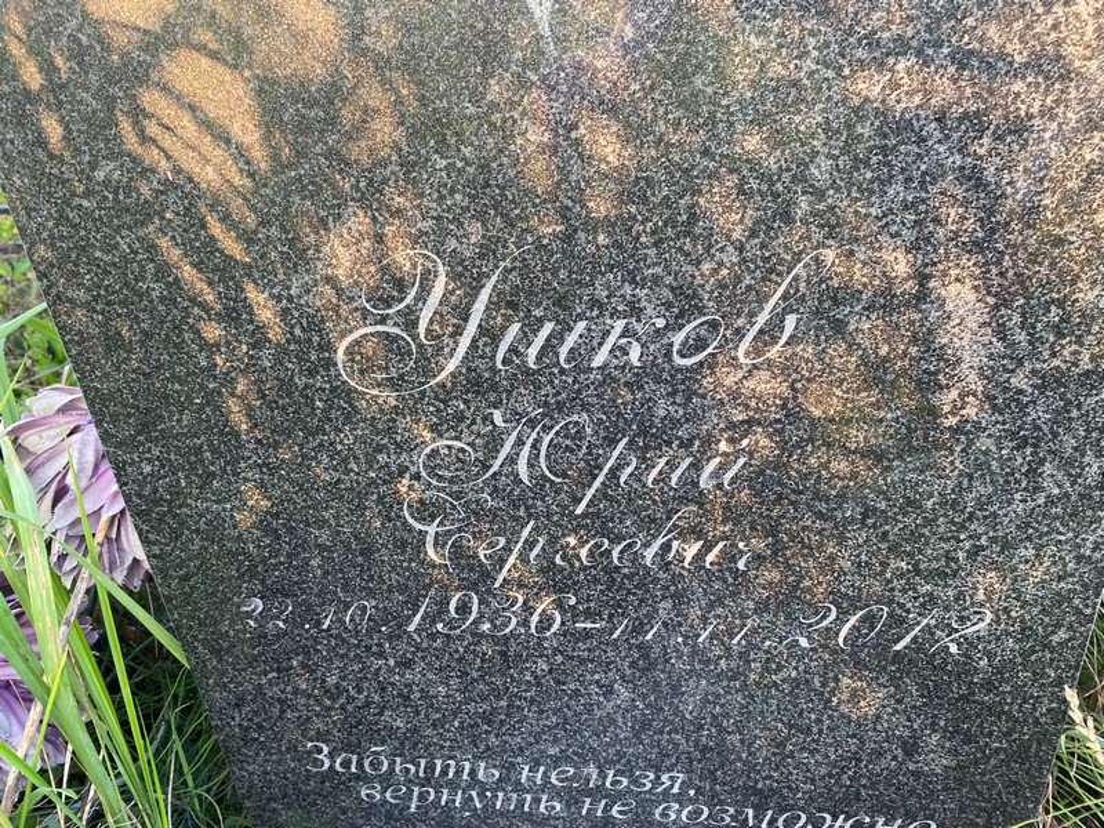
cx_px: 552
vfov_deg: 53.1
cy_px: 414
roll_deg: +3.4
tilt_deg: -31.2
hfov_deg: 67.3
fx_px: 829
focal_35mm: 26
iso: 125
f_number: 1.8
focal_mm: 4.25
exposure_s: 1/115
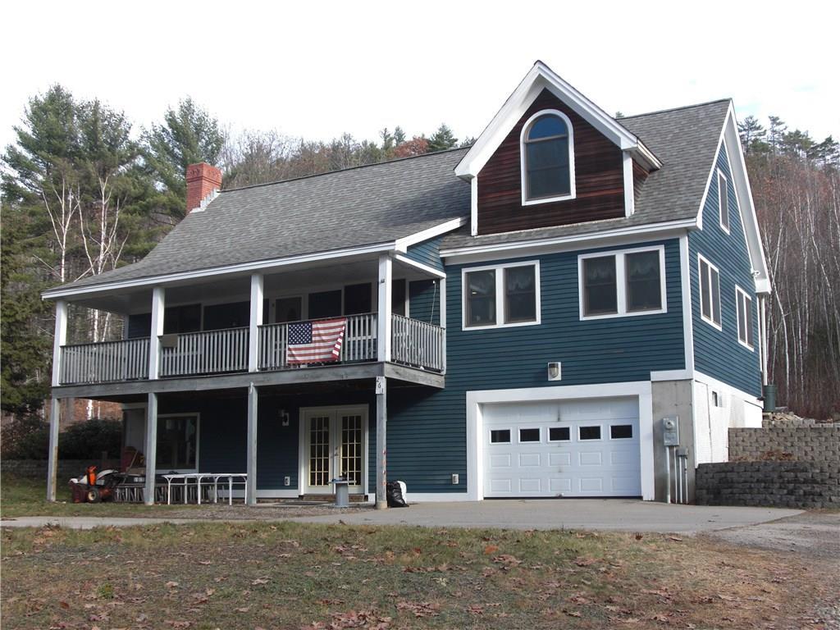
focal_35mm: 43
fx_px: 1043
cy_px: 315
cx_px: 420
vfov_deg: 33.6
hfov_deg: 43.9
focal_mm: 7.6
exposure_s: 1/250
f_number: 3.1
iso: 50
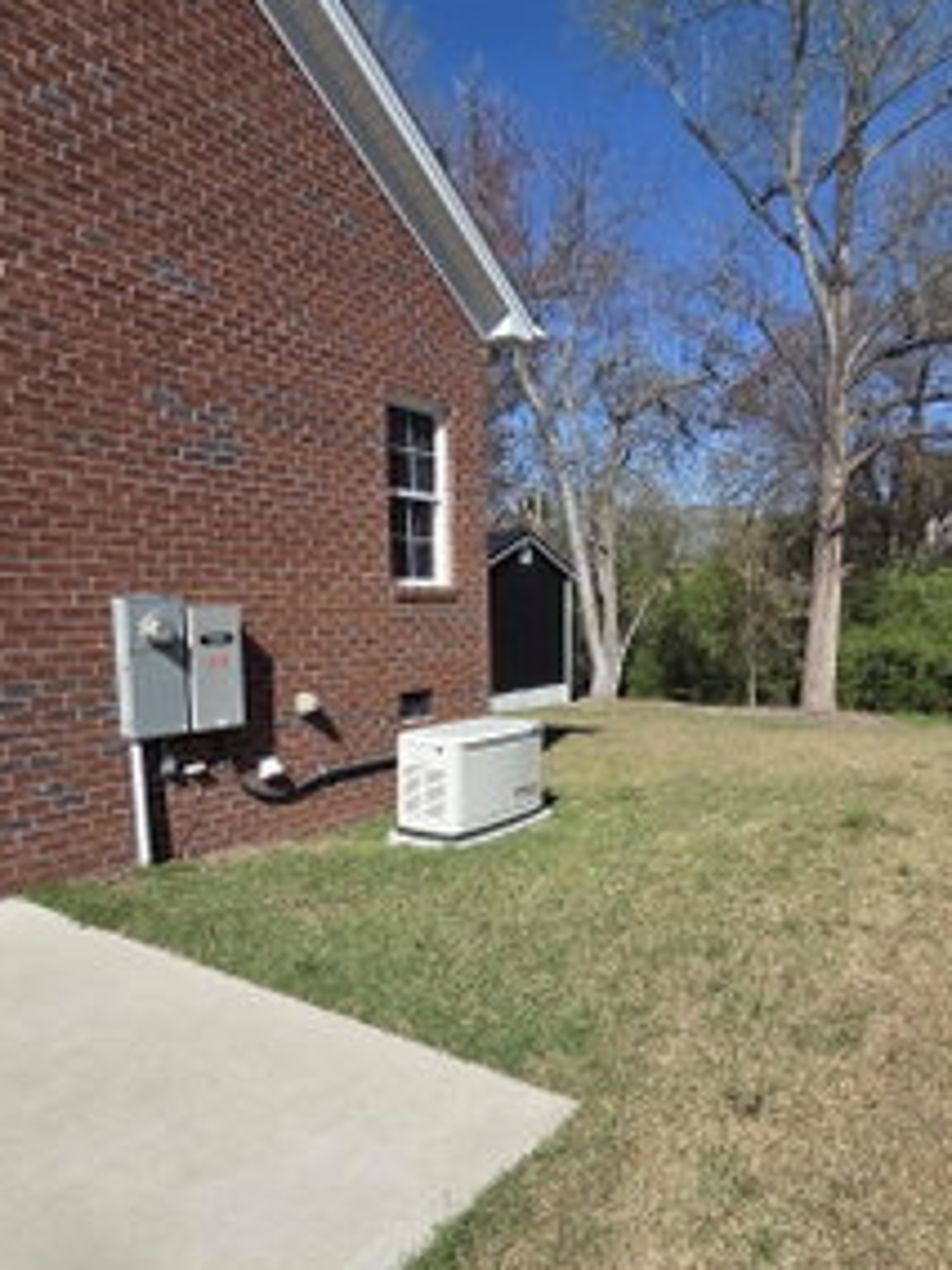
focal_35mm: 22
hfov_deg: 60.5
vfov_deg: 76.3
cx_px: 577
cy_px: 684
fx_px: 807
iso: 50
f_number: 2.2
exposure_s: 1/2490
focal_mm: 2.2
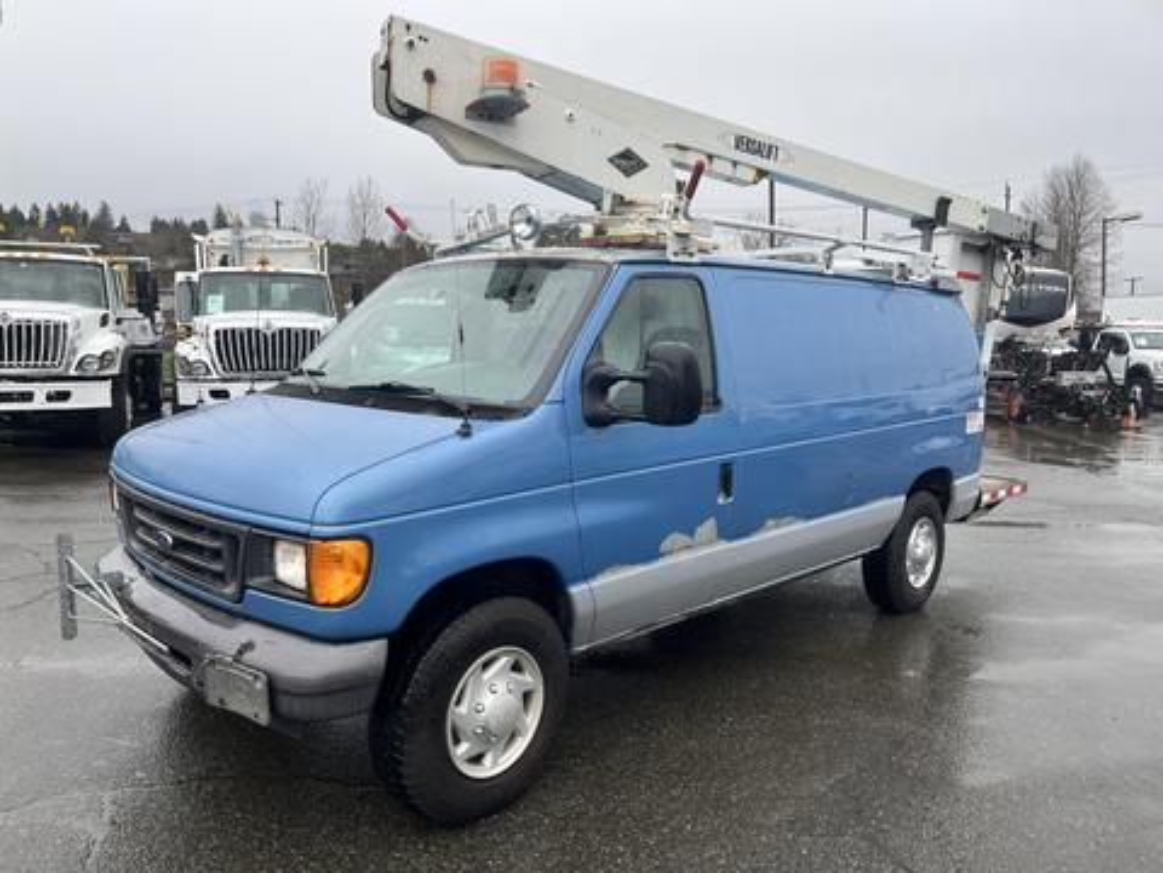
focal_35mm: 26
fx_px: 874
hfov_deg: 67.3
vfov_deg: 53.1
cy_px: 436
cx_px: 582
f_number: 1.6
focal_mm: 5.1
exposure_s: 1/742
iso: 50
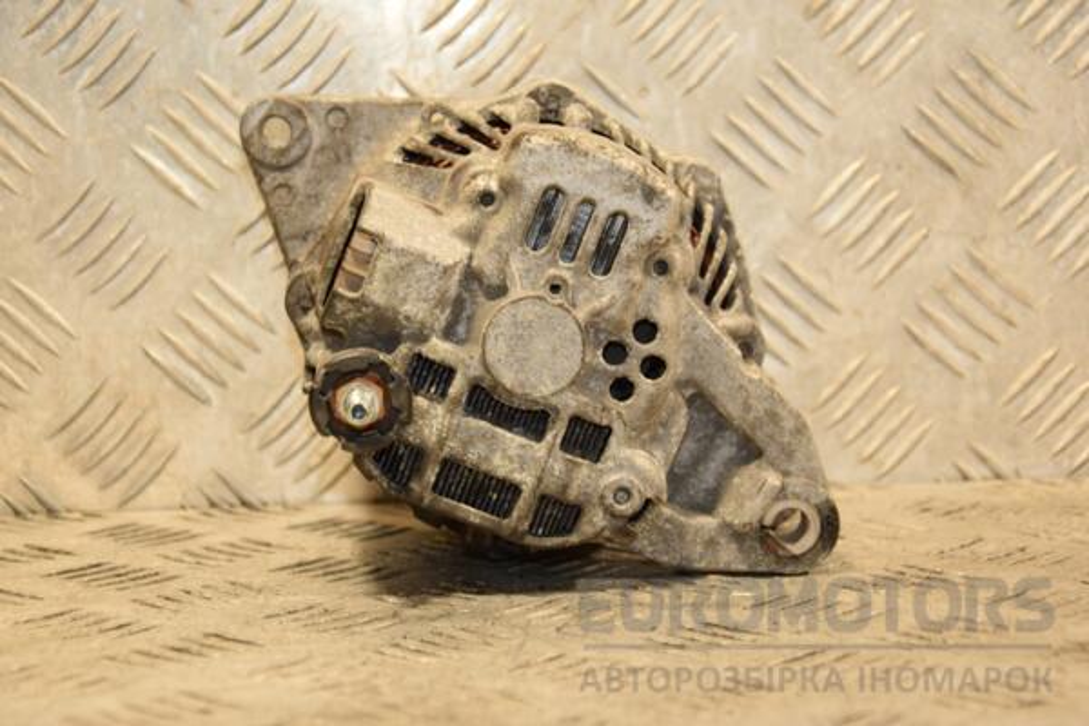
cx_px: 544
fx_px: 2632
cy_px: 363
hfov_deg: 23.4
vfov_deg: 15.7
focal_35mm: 87
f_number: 5
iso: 800
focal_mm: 58
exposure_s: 1/160
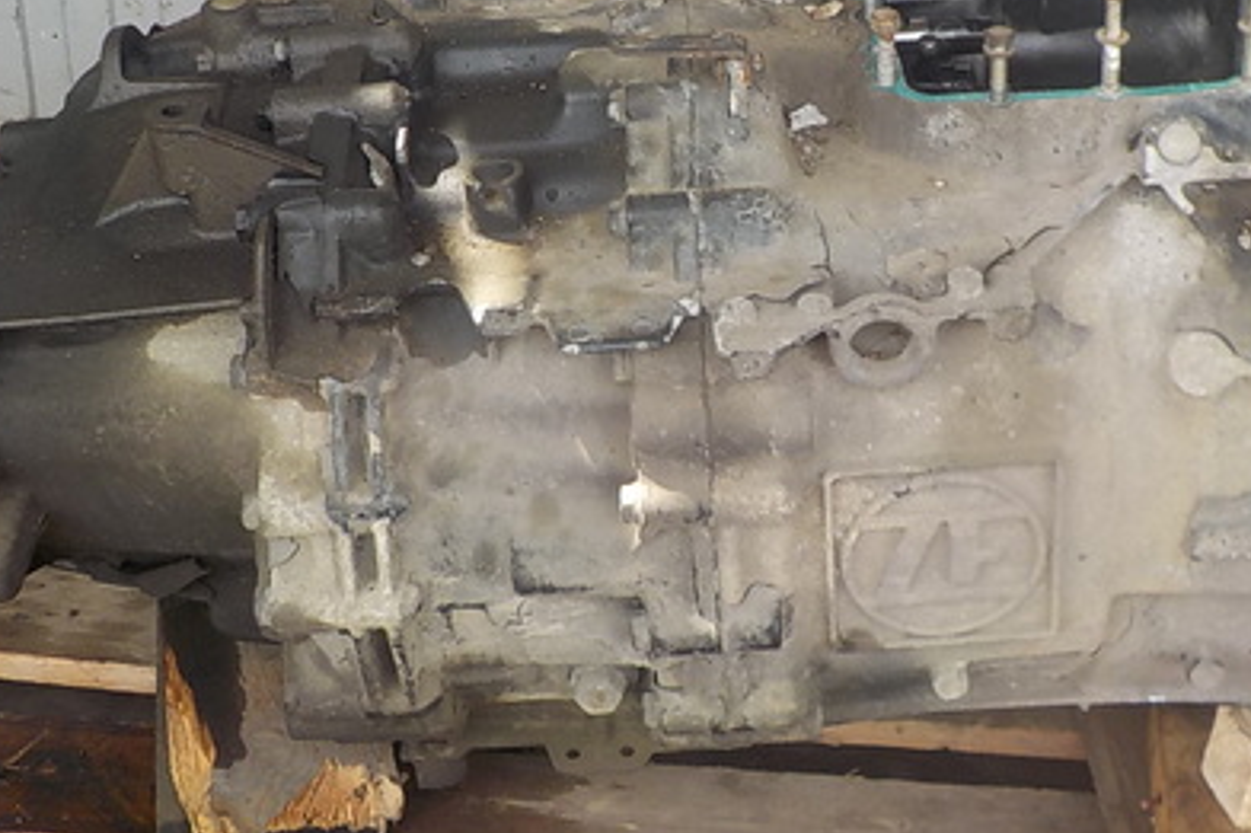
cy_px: 179
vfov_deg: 26.0
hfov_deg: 38.9
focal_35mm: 51
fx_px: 1771
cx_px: 667
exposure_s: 1/125
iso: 125
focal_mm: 4.1
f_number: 3.3
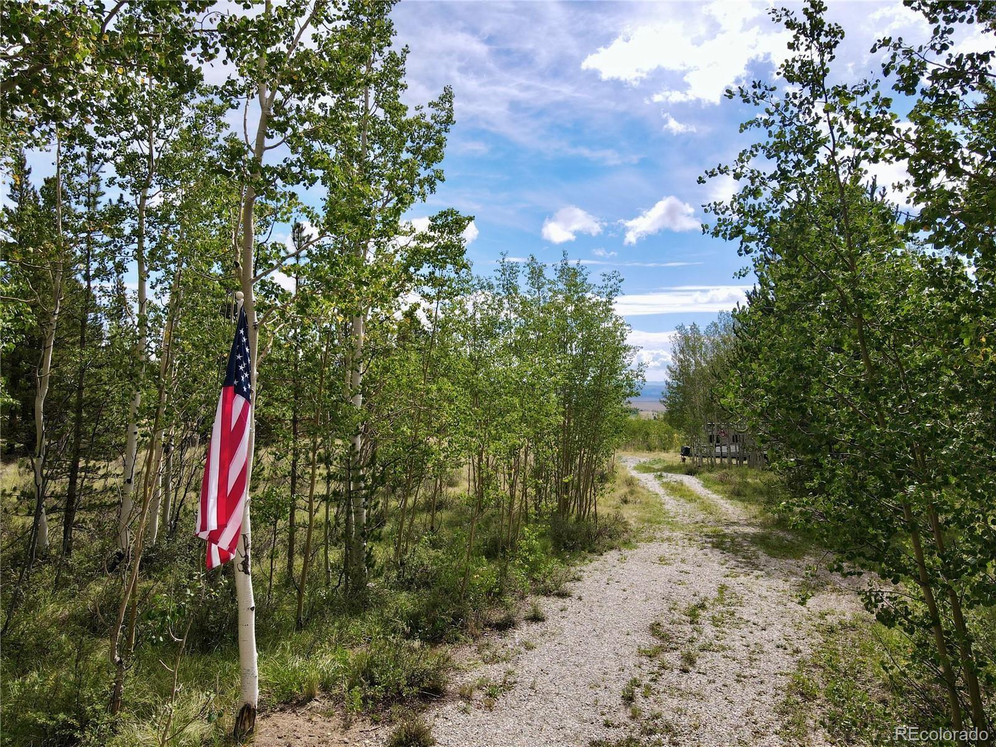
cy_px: 374
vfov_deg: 56.8
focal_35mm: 24
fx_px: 691
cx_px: 498
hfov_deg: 71.6
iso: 100
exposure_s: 1/800
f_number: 2.8
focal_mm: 4.5
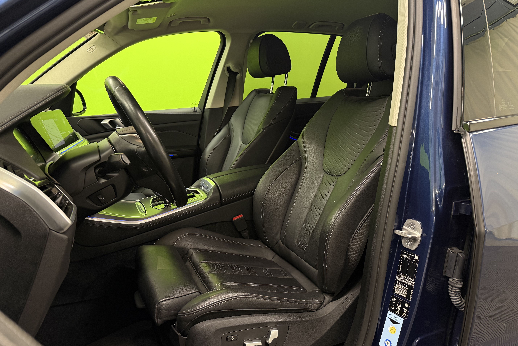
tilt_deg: -14.2
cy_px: 186
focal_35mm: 25
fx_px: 360
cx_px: 259
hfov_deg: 71.5
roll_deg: +1.0
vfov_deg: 51.2
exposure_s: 1/50
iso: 320
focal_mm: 6.76
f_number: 1.78
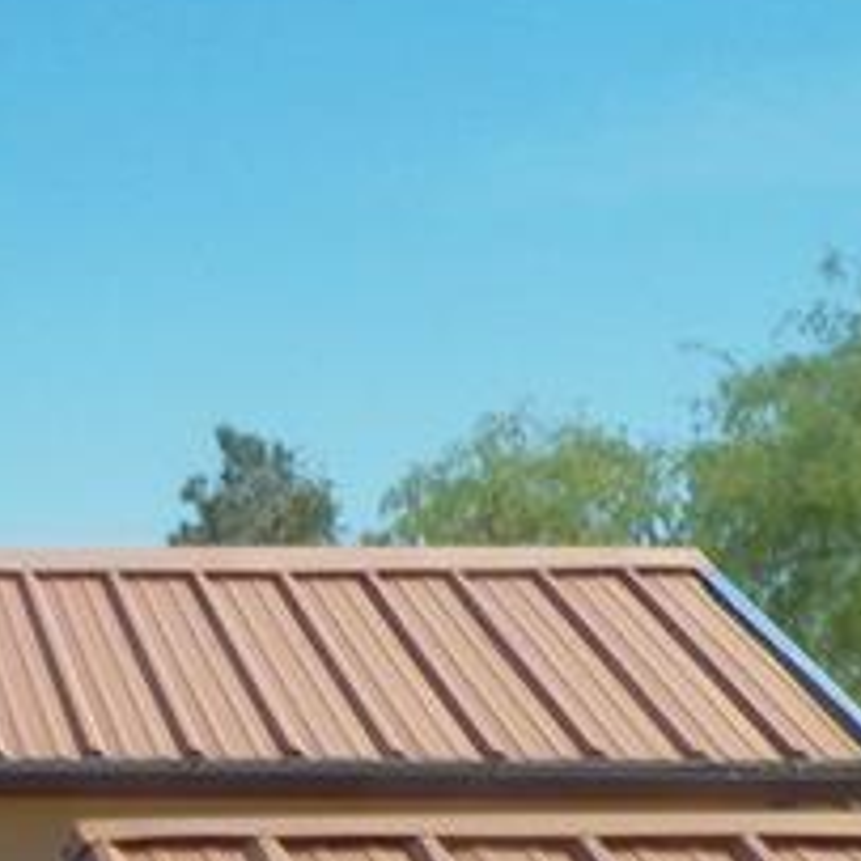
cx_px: -713
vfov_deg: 12.7
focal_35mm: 135
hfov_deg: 11.9
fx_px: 3799
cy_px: 916
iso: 125
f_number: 8
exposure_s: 1/1250
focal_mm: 5.5
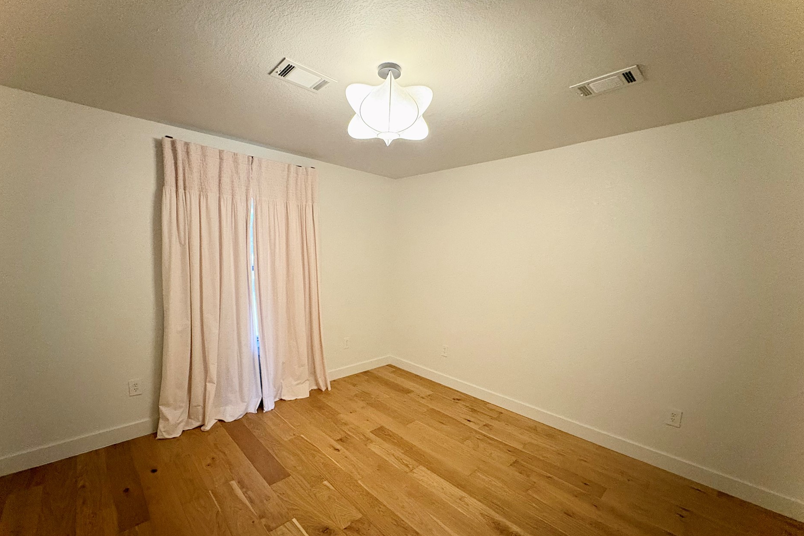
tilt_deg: -7.8
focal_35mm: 15
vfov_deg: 77.0
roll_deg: -1.9
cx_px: 390
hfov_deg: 100.4
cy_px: 300
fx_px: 335
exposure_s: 1/40
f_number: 2.2
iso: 800
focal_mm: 2.22
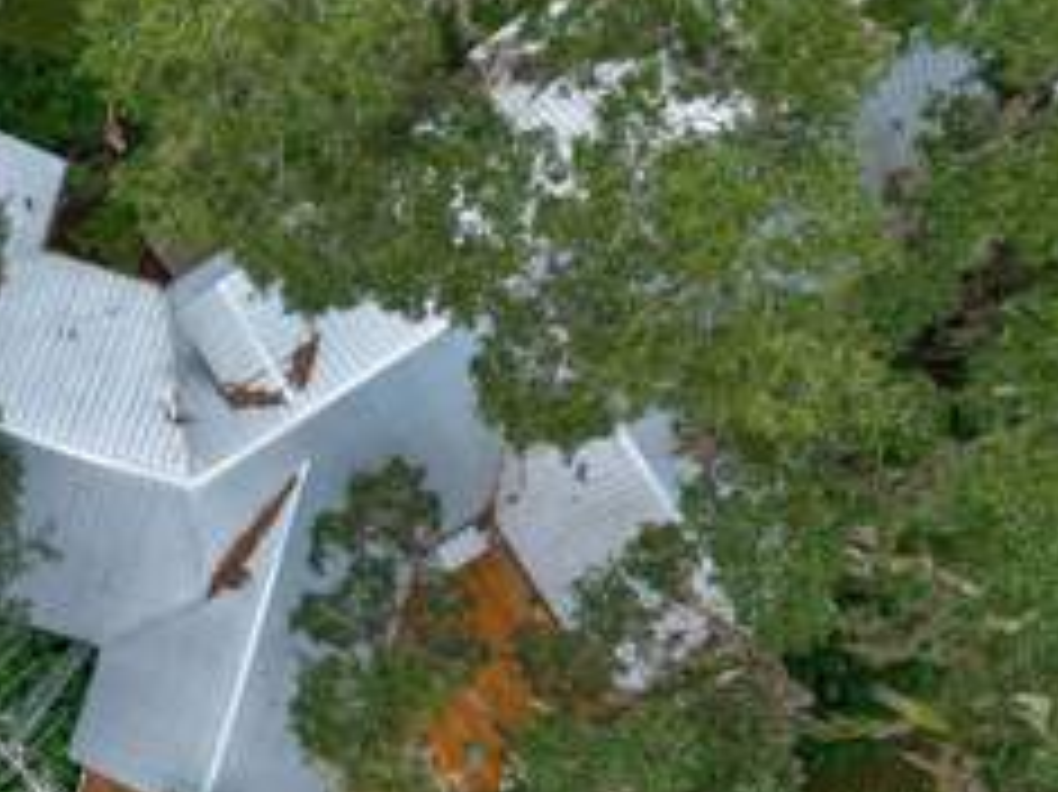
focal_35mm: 49
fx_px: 1497
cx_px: 212
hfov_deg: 37.5
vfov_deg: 29.6
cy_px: 472
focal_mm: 8.67
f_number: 1.8
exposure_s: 1/350
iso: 100
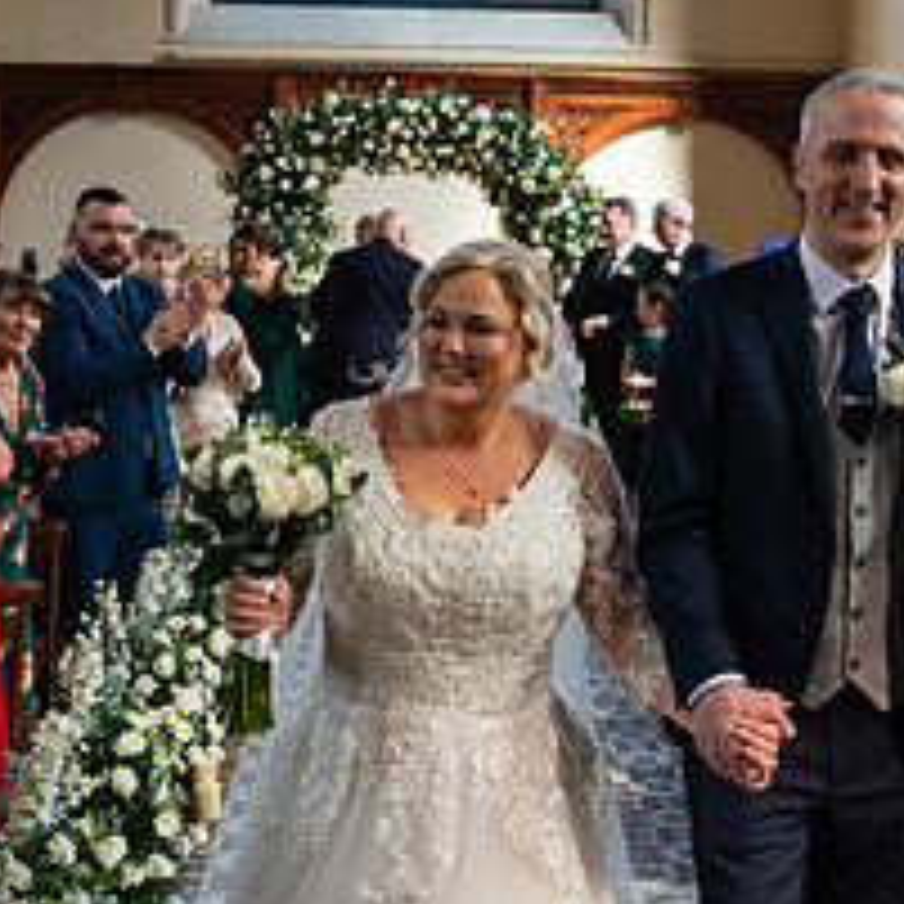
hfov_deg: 29.0
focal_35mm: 59
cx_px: 558
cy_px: 501
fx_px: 1743
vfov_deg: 29.1
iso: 500
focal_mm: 24
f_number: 3.5
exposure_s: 1/160
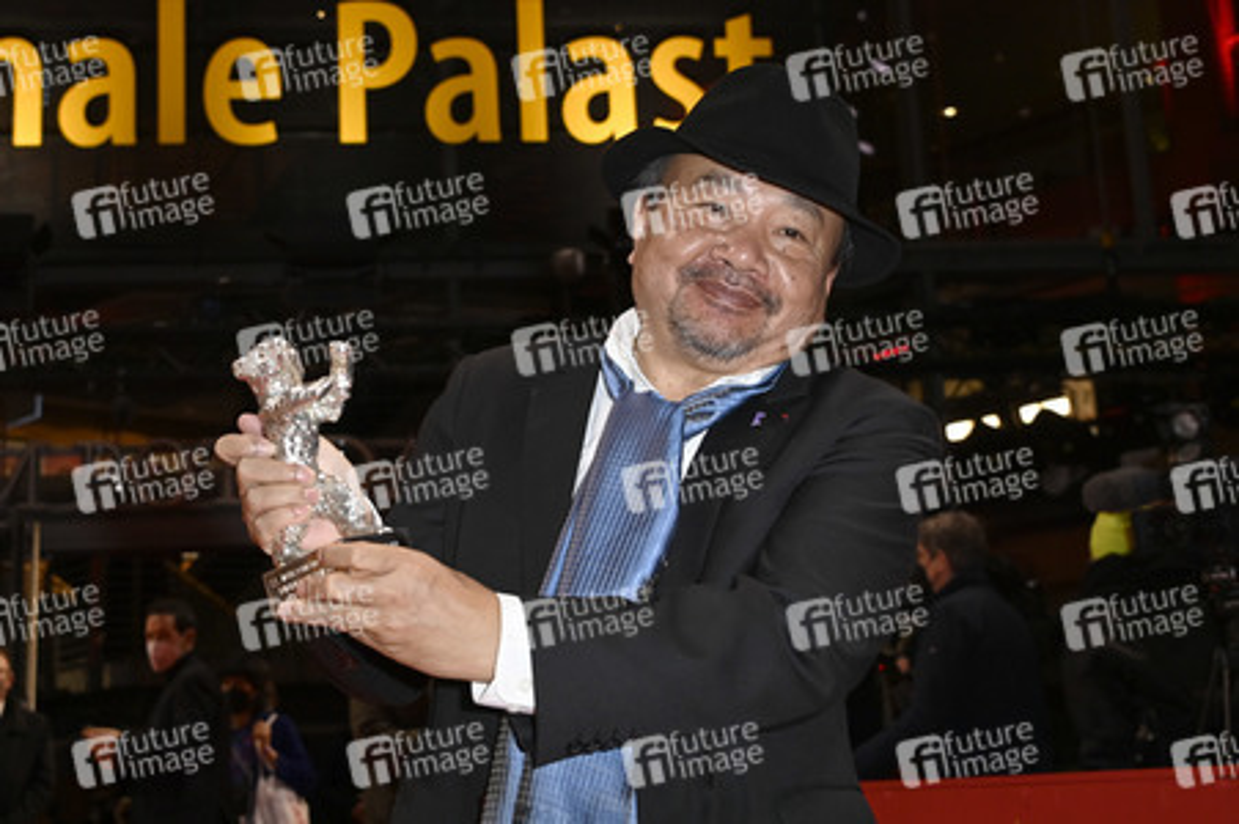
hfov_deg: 41.1
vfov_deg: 28.0
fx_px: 1651
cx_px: 620
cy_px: 412
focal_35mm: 48
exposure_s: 1/250
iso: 1000
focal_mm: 48
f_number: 5.6
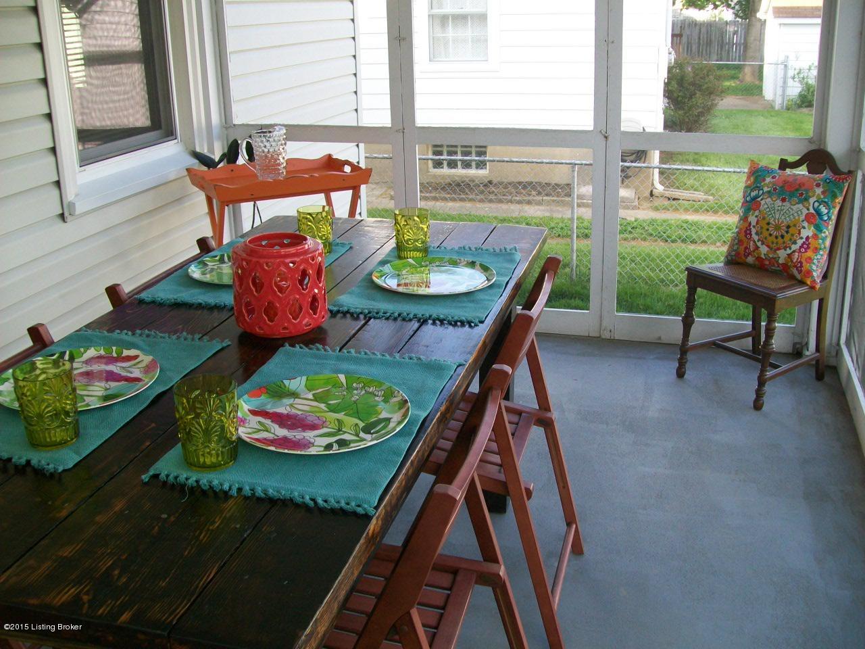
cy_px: 324
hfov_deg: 51.4
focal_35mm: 36
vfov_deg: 39.7
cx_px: 432
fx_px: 900
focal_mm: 6
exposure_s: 1/80
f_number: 2.7
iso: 64
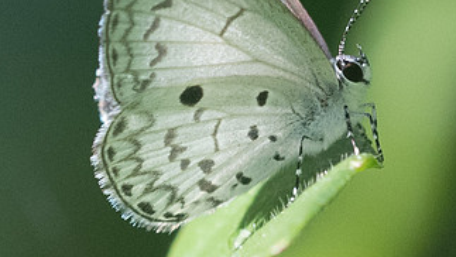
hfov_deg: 1.5
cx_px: 217
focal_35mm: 1435
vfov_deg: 0.8
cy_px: 93
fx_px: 17358
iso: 1000
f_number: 6.3
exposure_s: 1/800
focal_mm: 150
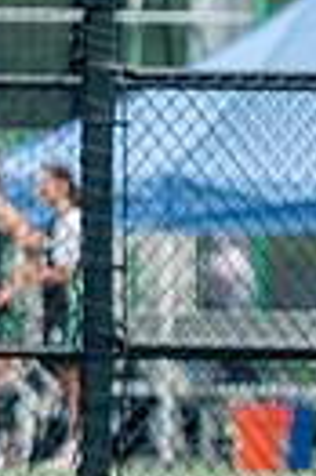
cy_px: 709
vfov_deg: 0.9
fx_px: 30480
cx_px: -431
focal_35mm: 2309
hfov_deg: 0.6
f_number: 3.2
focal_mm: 200
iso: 250
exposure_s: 1/640
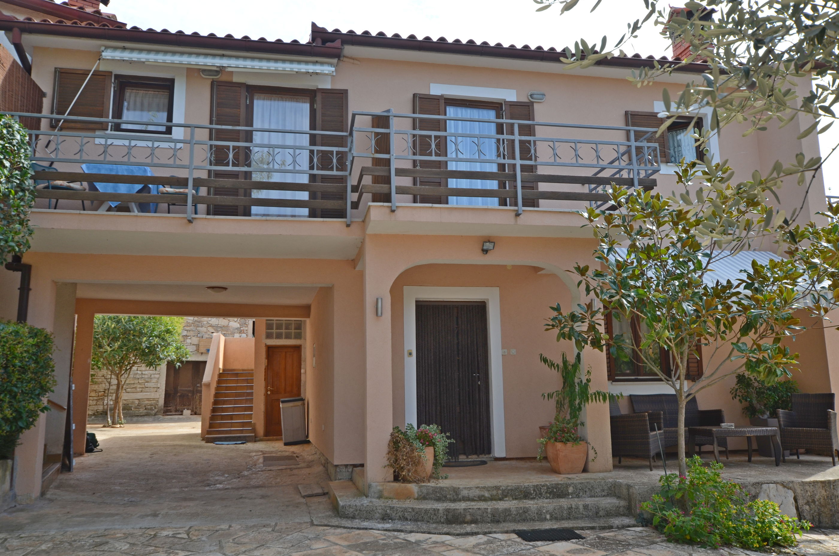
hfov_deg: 64.7
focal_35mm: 28
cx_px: 420
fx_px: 663
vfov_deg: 45.5
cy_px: 278
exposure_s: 1/250
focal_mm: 19
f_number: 8
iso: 200
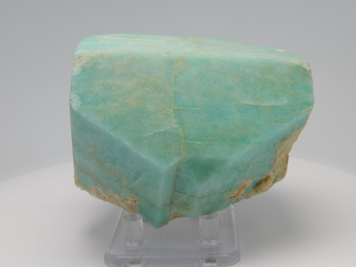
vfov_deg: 28.6
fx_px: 524
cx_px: 178
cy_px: 134
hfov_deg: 37.5
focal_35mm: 51
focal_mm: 9
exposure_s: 1/250
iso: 125
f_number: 3.8
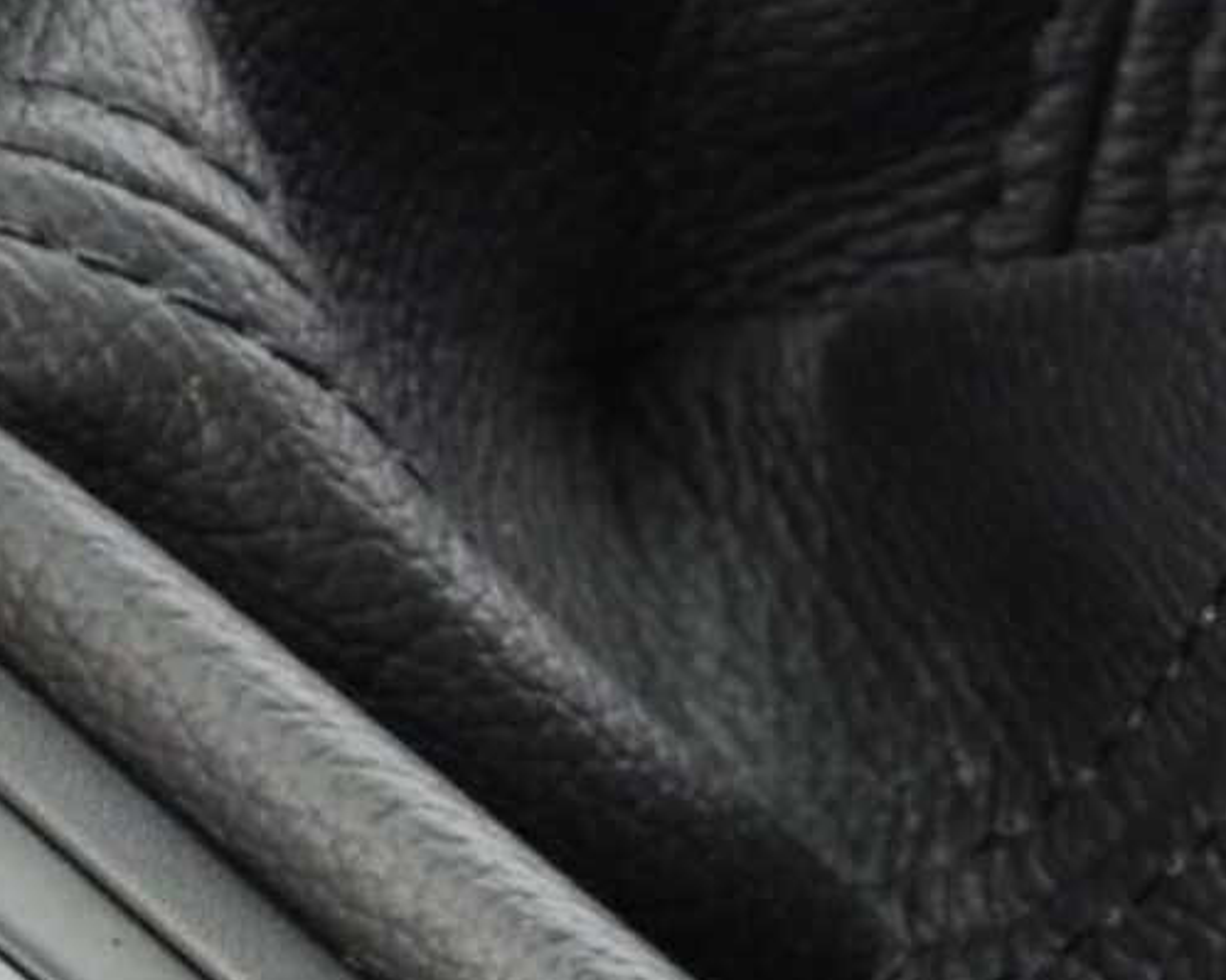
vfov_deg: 1.9
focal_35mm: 801
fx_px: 29053
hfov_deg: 2.4
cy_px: 1216
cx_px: -170
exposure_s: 1/100
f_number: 4.5
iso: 400
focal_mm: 45.8
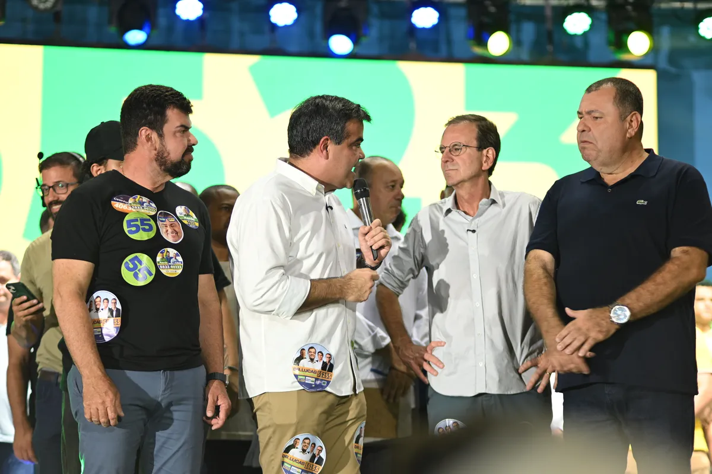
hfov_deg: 23.9
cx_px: 356
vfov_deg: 16.1
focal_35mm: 85
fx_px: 1681
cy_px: 237
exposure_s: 1/80
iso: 320
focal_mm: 85
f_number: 1.8
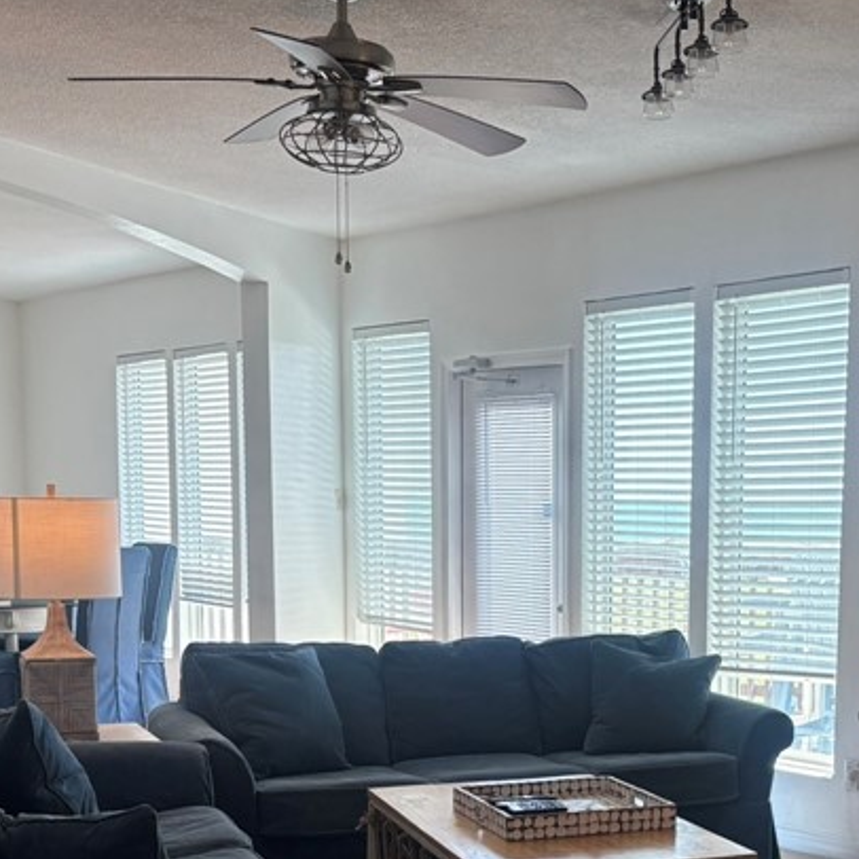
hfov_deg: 29.0
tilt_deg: -7.7
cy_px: 726
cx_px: 656
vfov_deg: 28.7
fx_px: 1628
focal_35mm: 58
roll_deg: -0.5
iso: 80
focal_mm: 5.96
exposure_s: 1/232
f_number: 1.6
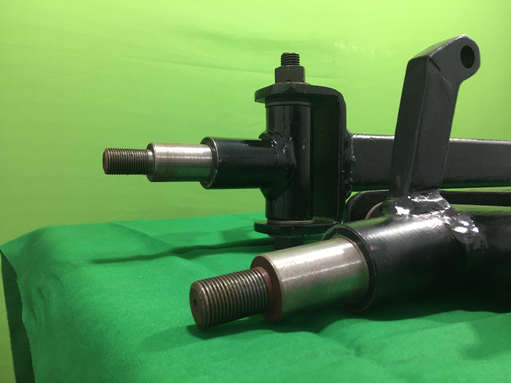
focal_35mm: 29
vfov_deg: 48.2
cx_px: 256
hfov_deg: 61.7
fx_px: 428
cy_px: 192
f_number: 2.2
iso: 32
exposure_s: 1/17
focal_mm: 4.15
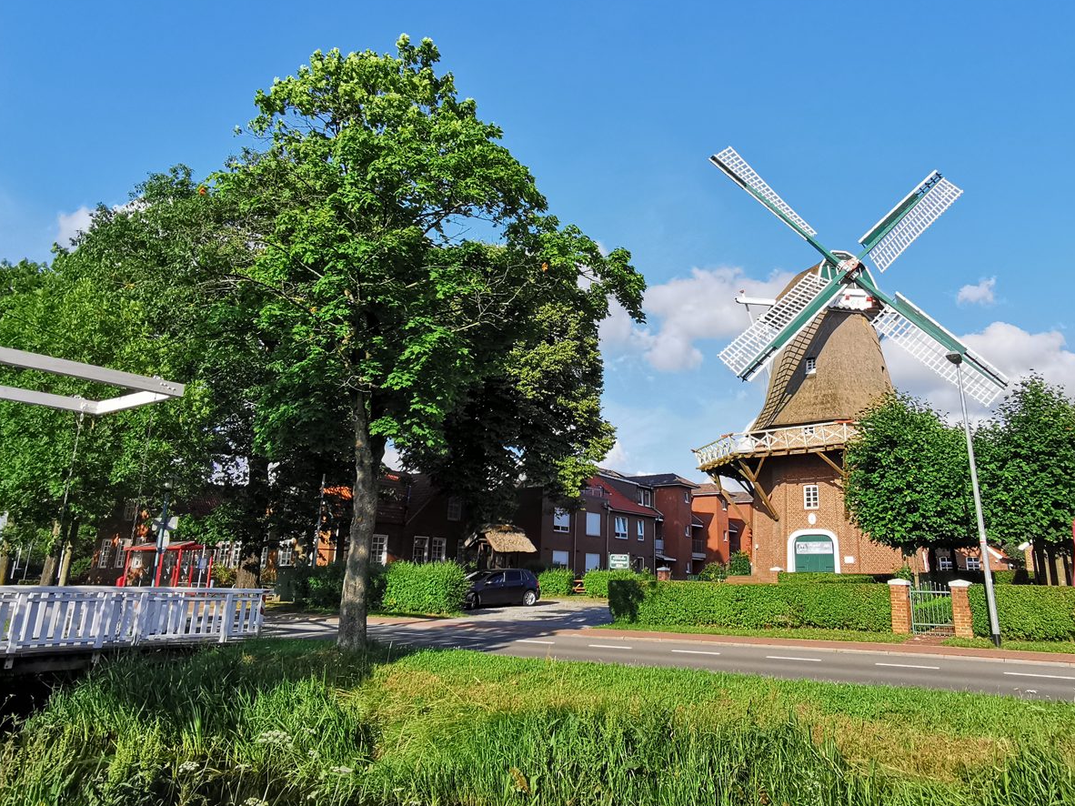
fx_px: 807
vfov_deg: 52.9
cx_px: 586
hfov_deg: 67.2
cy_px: 350
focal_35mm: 26
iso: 50
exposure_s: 1/1103
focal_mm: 2.35
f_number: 2.2
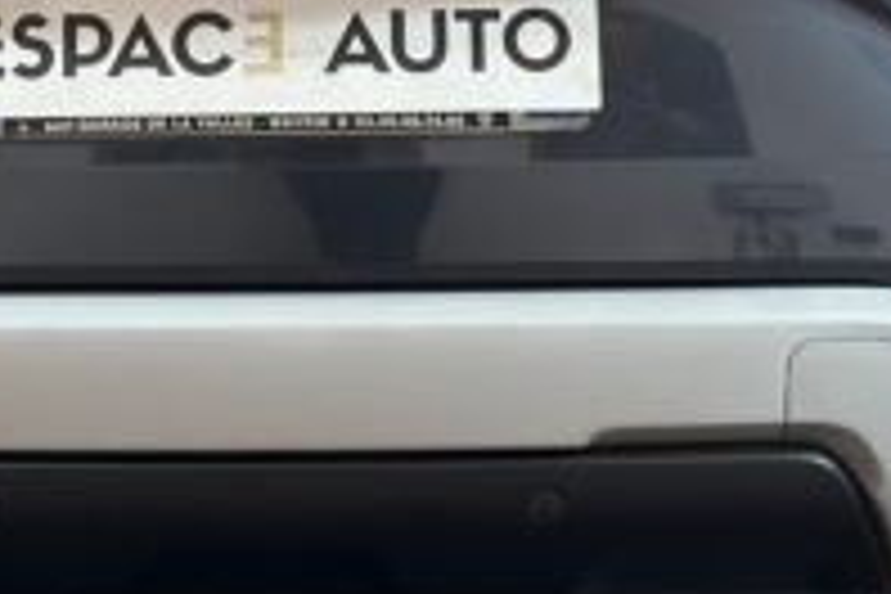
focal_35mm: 111
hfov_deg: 18.3
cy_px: 34
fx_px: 2747
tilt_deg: -7.9
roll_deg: +0.4
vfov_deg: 12.2
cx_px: 256
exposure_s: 1/50
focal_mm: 6.76
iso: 250
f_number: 1.78
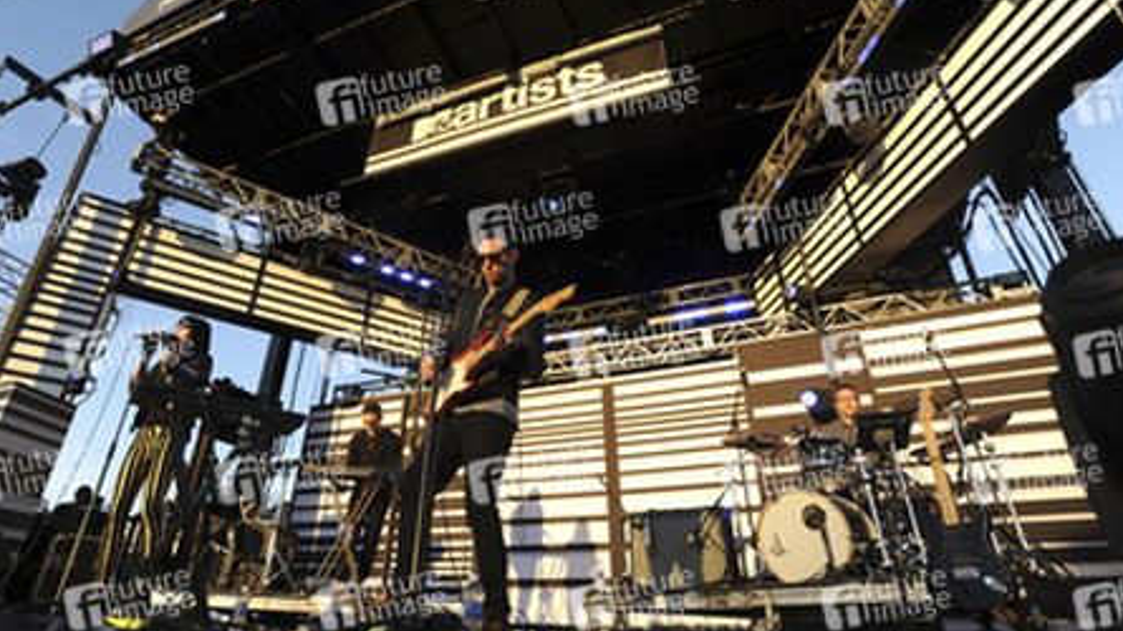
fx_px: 536
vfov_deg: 60.9
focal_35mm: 18
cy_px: 285
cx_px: 565
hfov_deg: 92.7
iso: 200
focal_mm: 17
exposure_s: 1/500
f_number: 4
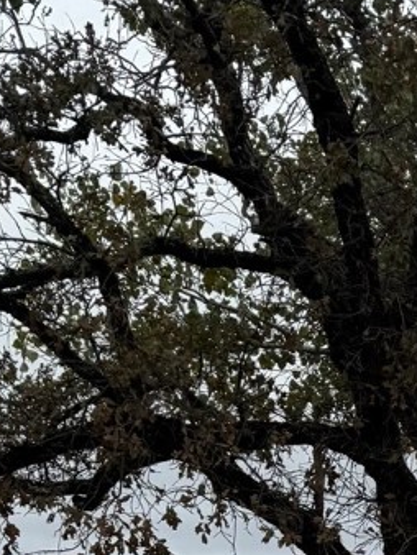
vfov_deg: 14.5
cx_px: 658
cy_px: 1156
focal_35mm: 109
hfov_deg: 12.8
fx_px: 1749
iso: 80
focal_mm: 6.76
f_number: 1.78
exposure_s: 1/4167
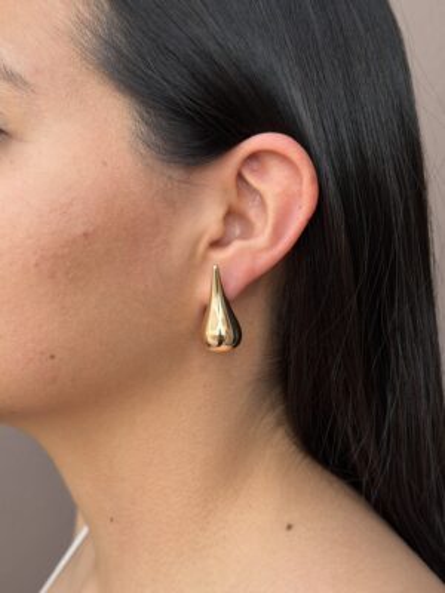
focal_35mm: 48
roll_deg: -0.7
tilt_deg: -7.5
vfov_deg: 39.7
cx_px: 222
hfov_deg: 30.3
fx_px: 823
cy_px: 296
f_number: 1.78
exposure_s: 1/276
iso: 64
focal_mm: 6.76
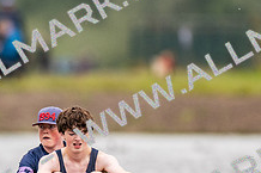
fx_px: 17321
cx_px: -14
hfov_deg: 0.9
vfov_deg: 0.6
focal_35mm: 2391
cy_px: 166
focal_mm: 600
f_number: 4
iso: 400
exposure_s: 1/2500
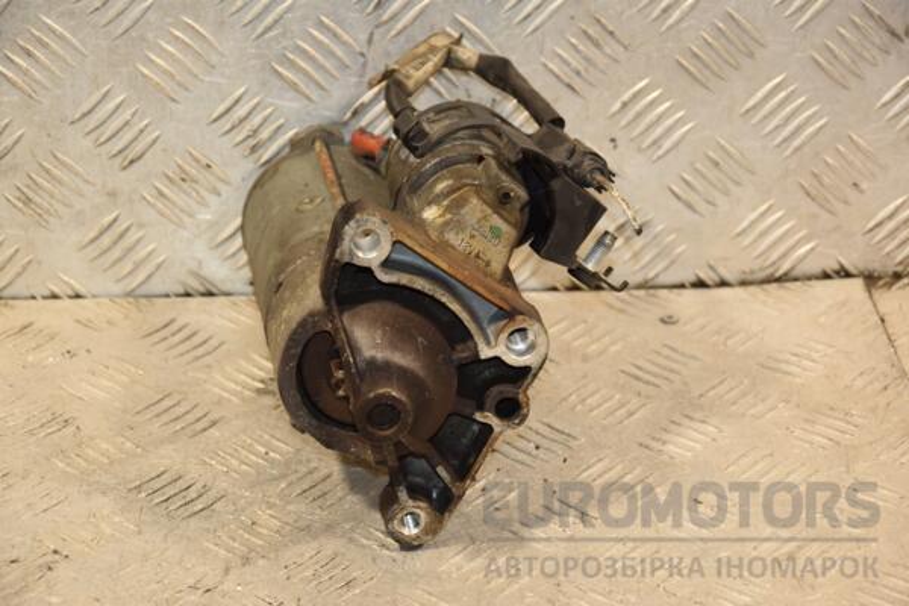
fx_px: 2840
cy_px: 303
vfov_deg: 12.2
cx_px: 454
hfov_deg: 18.2
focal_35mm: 112
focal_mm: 75
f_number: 5.3
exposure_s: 1/125
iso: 800
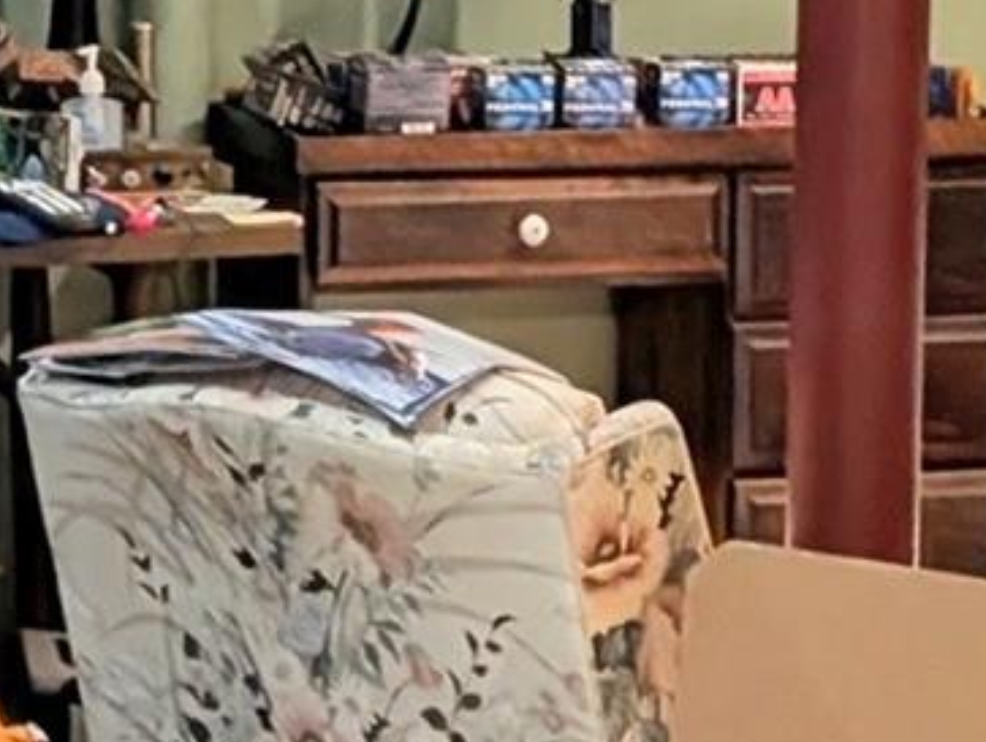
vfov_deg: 11.0
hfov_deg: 14.6
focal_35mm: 135
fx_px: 3849
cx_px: 614
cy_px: 196
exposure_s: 1/60
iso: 505
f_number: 1.68
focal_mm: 6.9
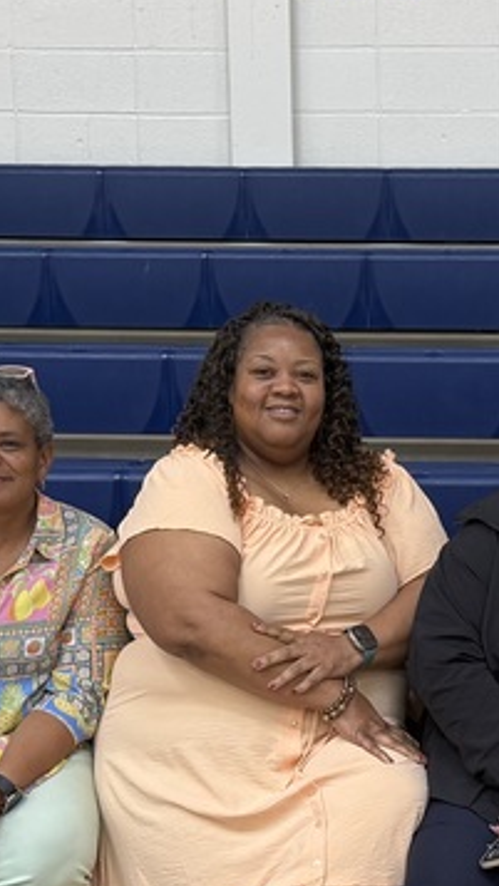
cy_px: 561
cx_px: 464
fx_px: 1763
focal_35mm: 75
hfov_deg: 15.9
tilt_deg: -11.2
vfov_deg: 28.1
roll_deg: +0.2
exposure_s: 1/60
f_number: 1.78
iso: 160
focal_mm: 6.76
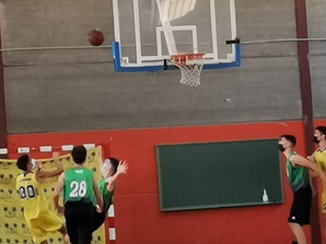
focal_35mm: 216
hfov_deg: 9.2
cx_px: 196
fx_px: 2033
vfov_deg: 6.9
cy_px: 126
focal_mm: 4.75
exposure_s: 1/100
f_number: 1.8
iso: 125
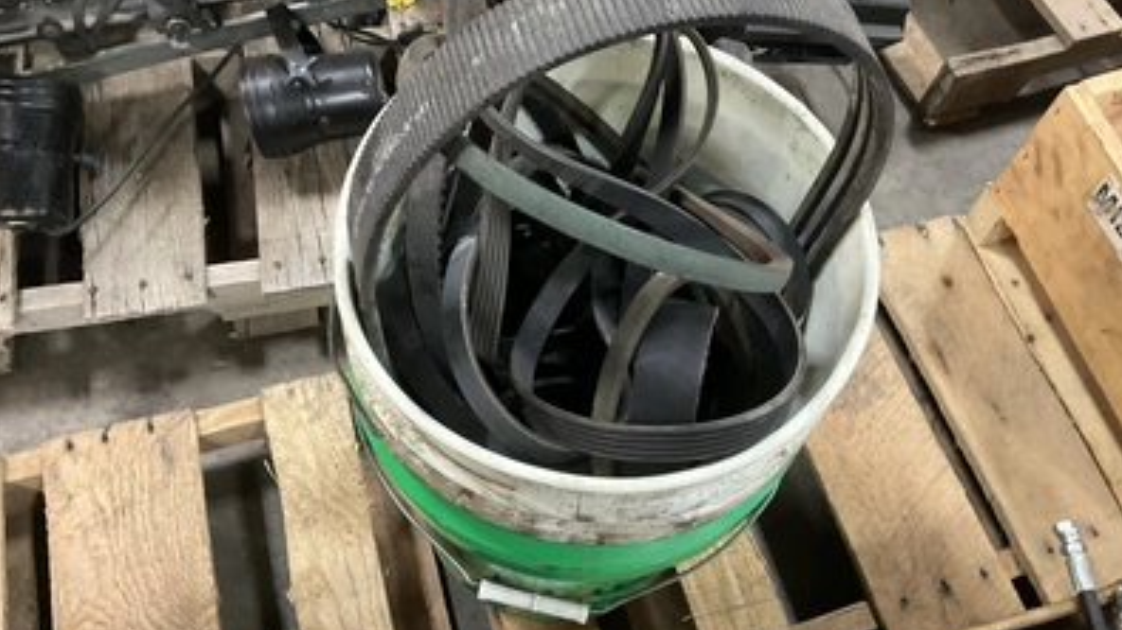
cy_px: 278
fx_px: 952
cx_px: 560
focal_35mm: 32
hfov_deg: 61.0
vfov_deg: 36.6
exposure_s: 1/30
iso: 250
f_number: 1.8
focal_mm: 3
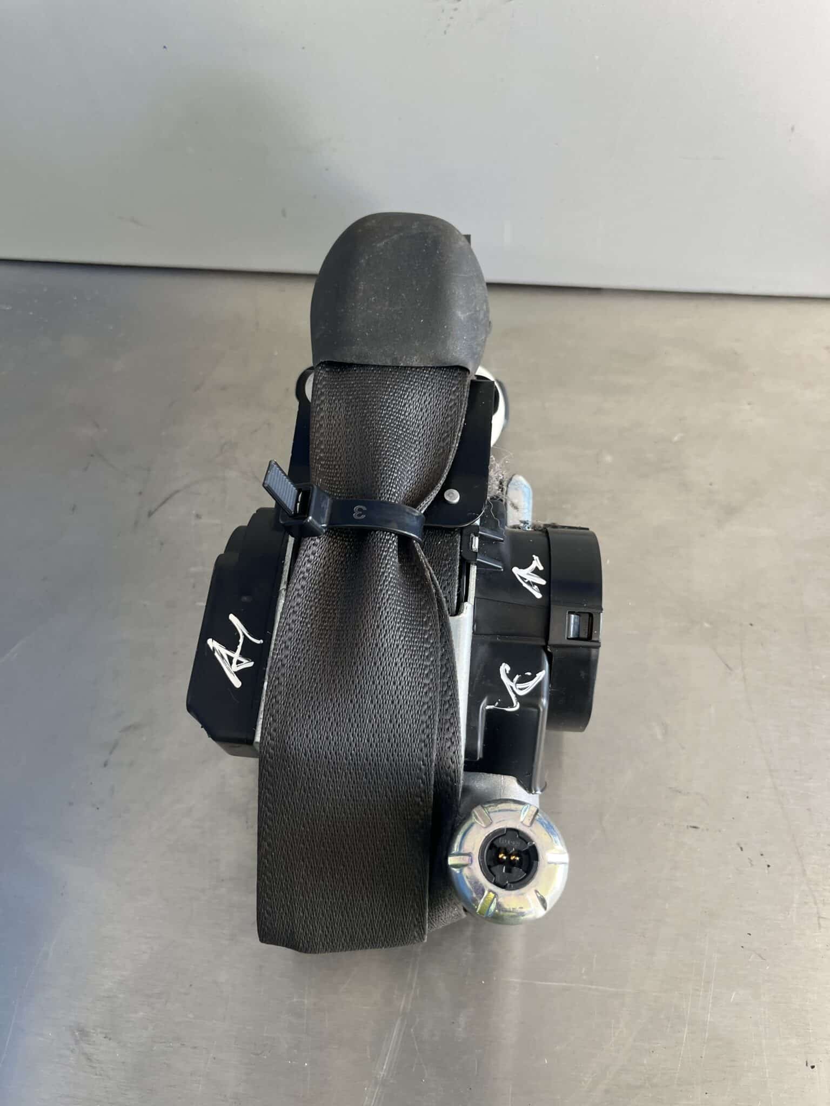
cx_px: 415
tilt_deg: -58.0
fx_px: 831
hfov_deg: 53.1
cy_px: 553
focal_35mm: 26
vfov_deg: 67.3
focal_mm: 5.1
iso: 125
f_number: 1.6
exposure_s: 1/113
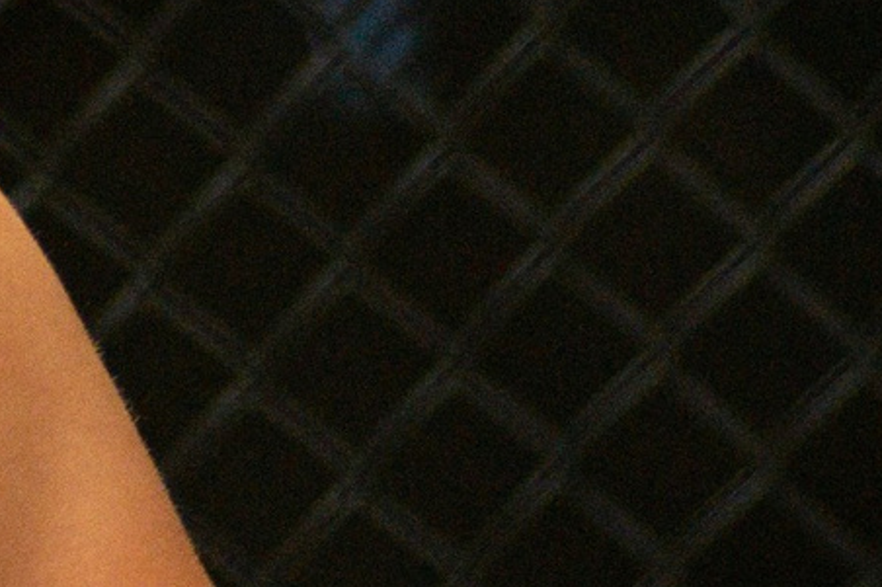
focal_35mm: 712
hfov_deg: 2.9
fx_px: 17437
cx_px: -916
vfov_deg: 1.9
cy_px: 408
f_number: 4
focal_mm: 116
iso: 1400
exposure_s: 1/640
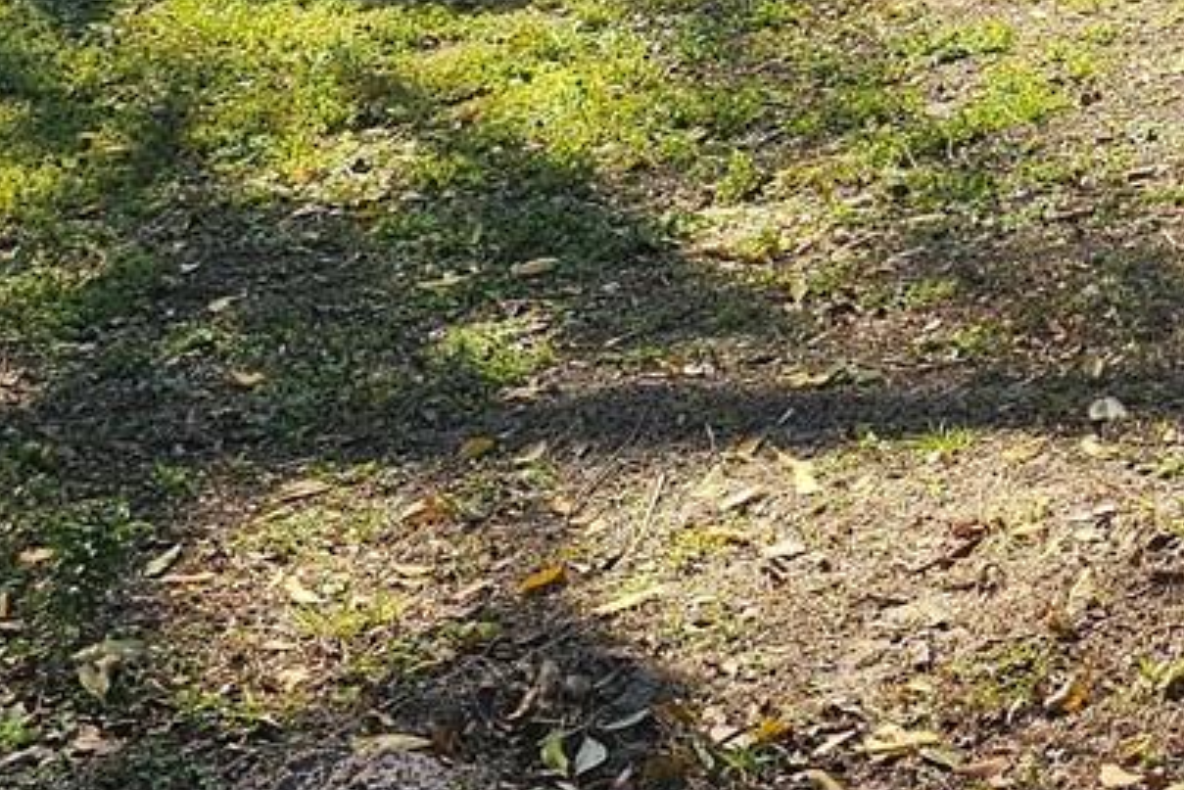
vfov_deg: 13.7
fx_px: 3125
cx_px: 1798
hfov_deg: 18.8
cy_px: -326
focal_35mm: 95
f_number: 1.7
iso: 20
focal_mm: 6.3
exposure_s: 1/382
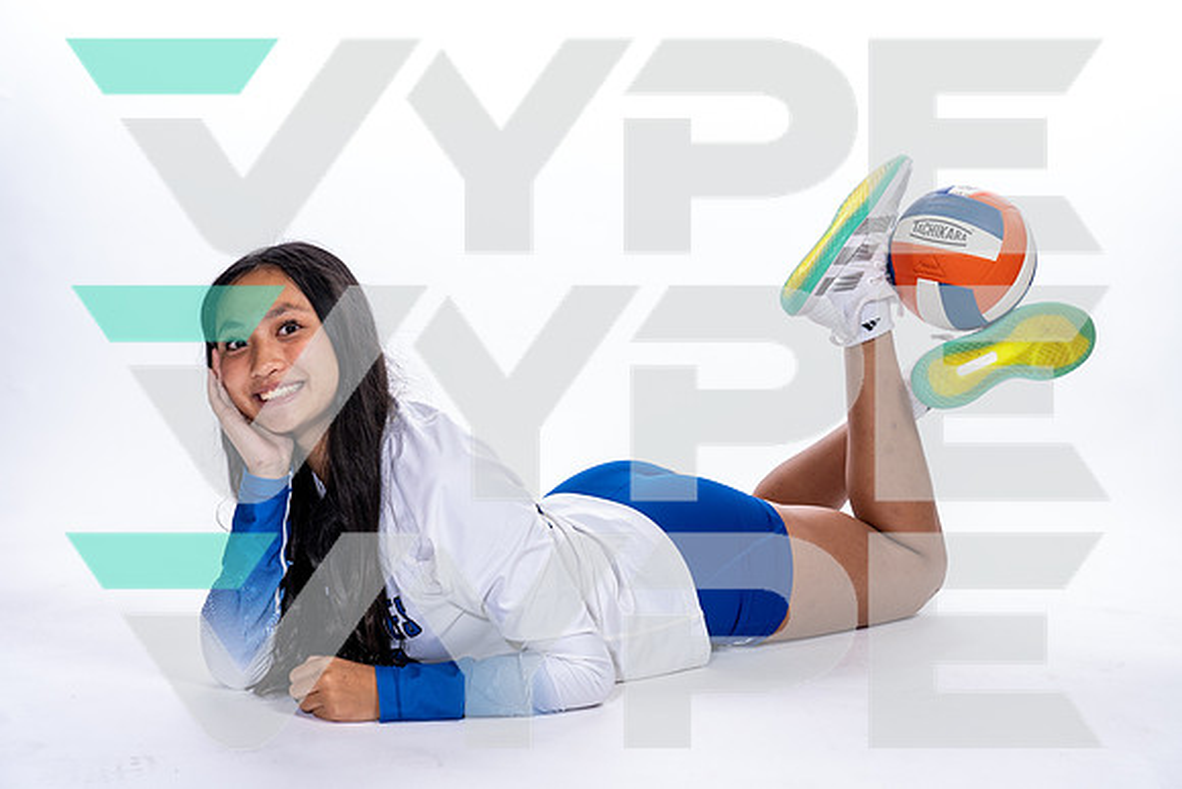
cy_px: 394
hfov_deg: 35.6
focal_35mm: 56
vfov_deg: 24.2
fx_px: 1839
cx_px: 591
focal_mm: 56
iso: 400
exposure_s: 1/250
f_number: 5.6
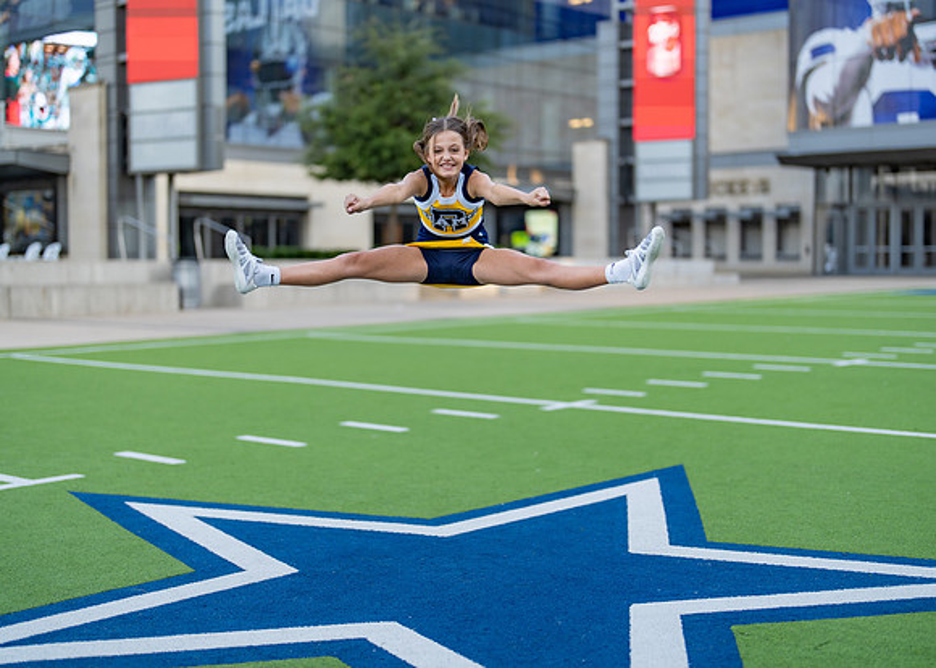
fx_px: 1392
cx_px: 468
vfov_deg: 27.0
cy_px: 334
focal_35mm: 52
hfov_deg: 37.2
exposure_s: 1/1250
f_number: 1.2
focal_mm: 50
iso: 160
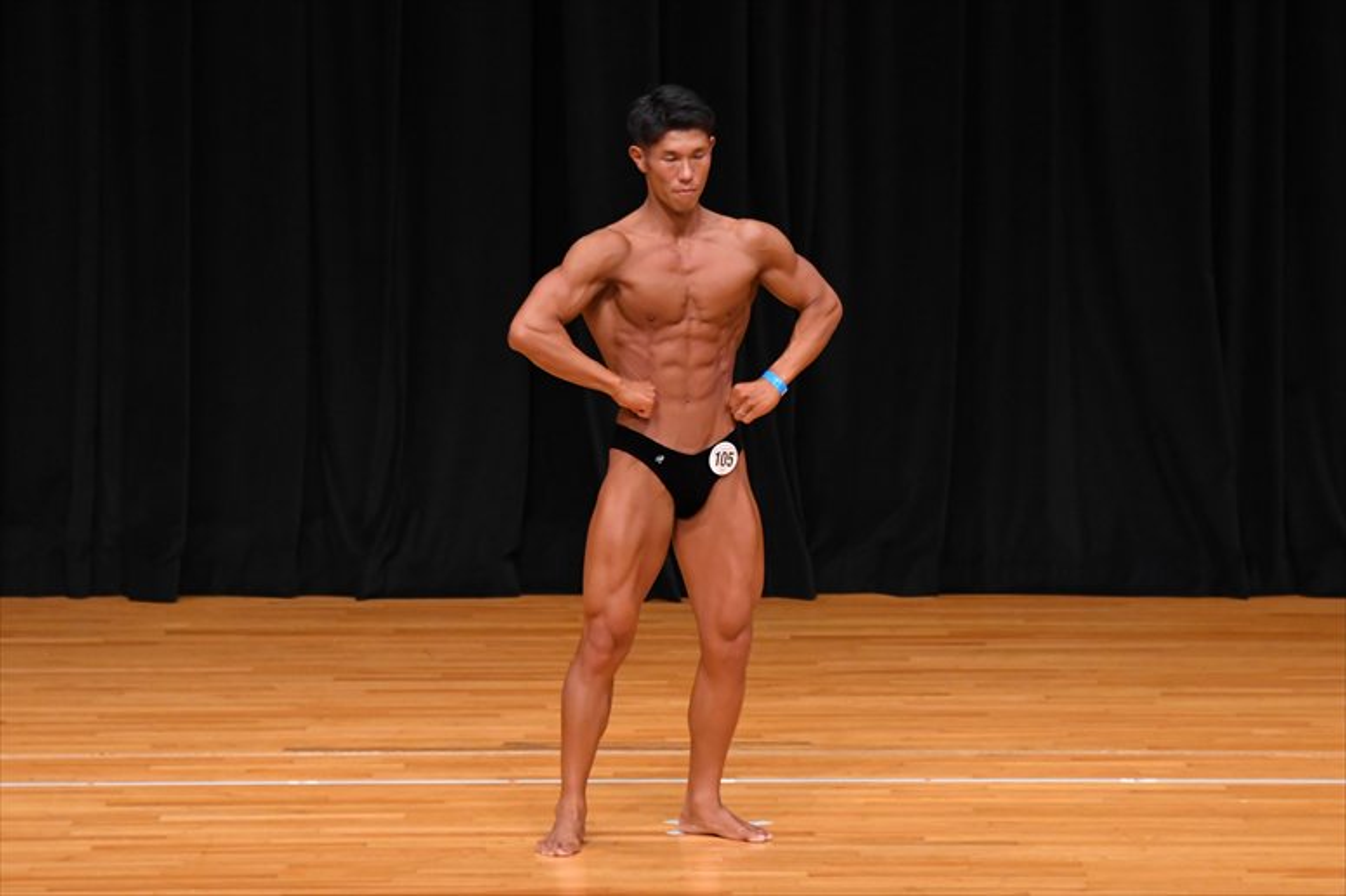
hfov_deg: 7.6
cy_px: 448
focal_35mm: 270
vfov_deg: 5.1
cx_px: 673
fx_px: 10090
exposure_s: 1/400
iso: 3200
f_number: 5.6
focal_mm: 180
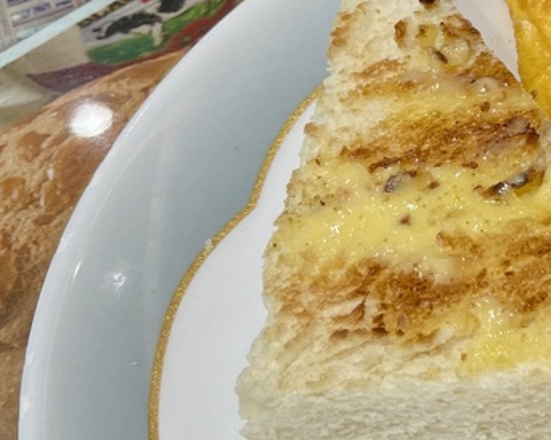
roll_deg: +3.8
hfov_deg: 16.0
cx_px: 951
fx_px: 1695
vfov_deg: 14.4
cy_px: -75
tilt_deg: -44.7
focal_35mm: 104
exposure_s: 1/100
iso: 40
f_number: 1.6
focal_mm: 5.1
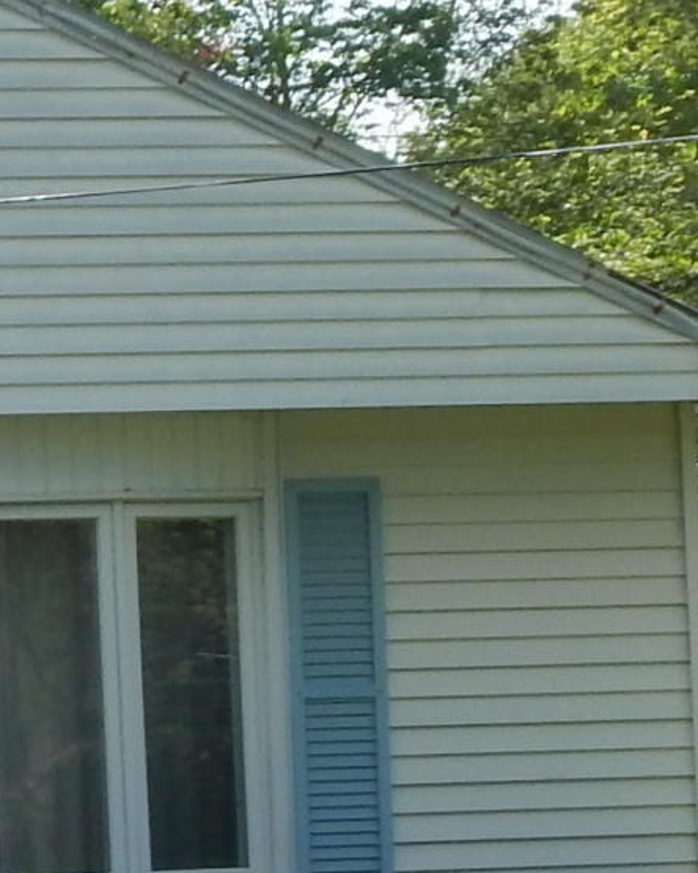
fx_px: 5862
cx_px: -1042
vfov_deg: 8.5
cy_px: 912
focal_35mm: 227
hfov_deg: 6.5
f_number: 3.6
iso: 125
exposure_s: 1/640
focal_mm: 7.7
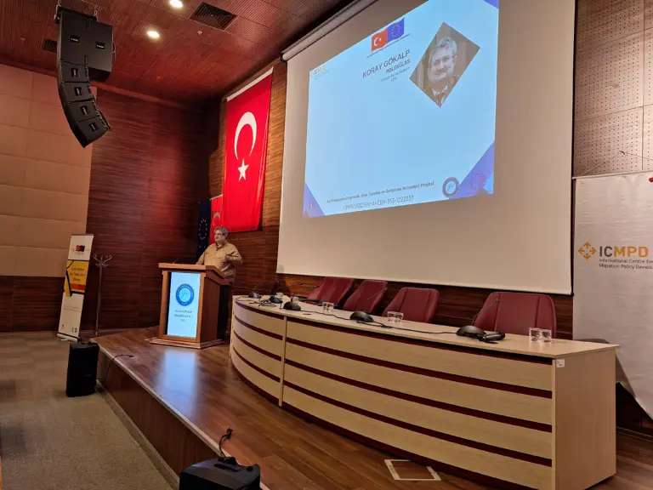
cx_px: 326
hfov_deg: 73.9
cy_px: 245
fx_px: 434
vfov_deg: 58.9
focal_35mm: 23
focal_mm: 5.54
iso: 80
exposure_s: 1/50
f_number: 1.8
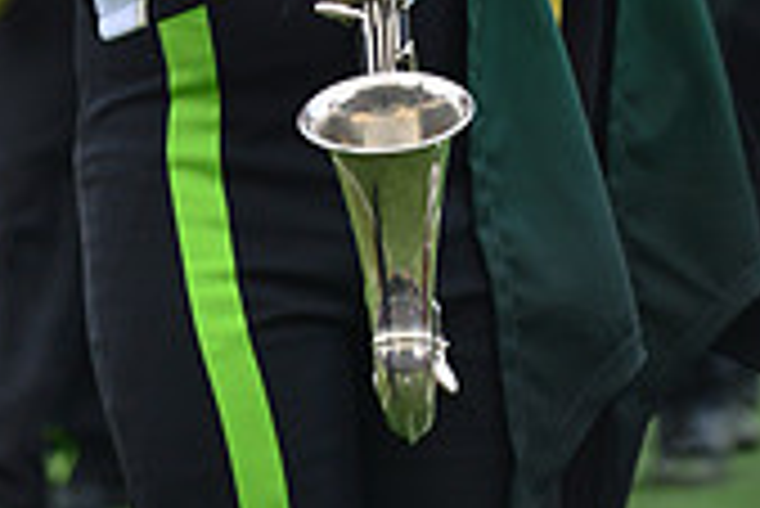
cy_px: -436
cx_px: 331
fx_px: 12339
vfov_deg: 2.4
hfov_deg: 3.5
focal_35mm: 584
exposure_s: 1/500
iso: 200
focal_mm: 220
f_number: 5.6
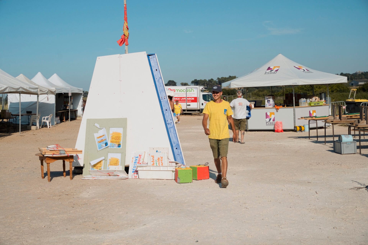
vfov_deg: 26.4
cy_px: 122
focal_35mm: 51
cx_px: 184
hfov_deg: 38.8
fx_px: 522
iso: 400
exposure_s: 1/4000
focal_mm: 51.1
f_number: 6.3
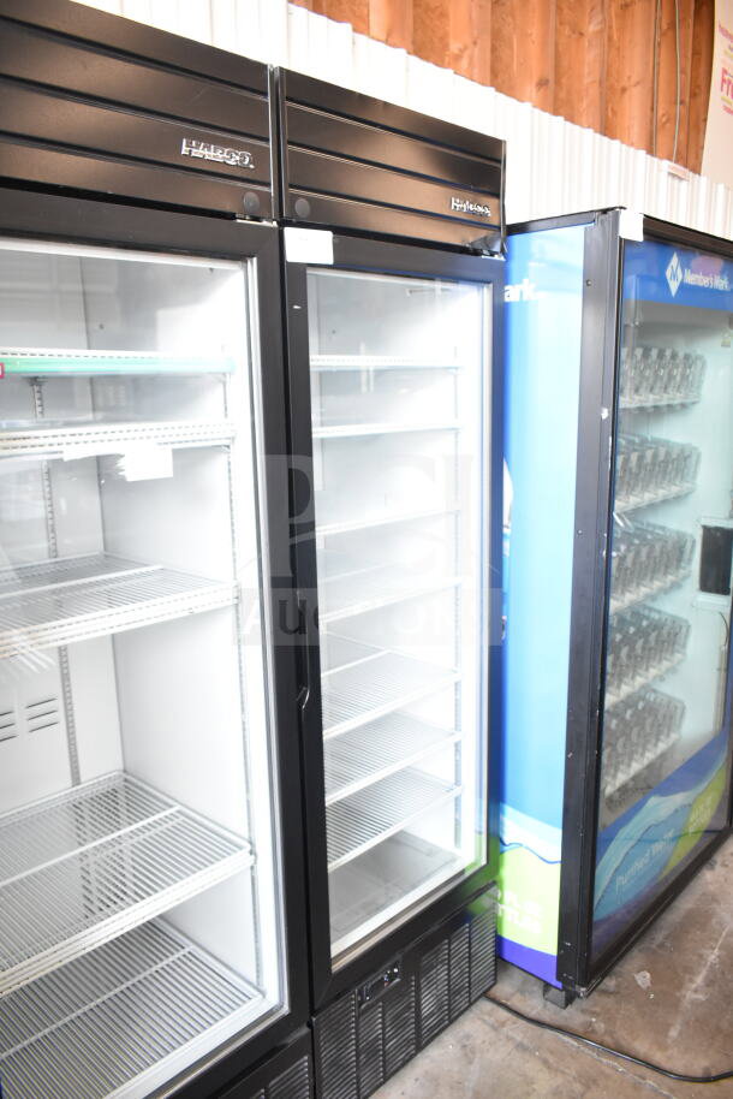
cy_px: 550
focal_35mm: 27
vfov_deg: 67.4
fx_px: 824
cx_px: 366
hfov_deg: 48.0
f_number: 4.5
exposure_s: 1/80
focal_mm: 18
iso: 1600
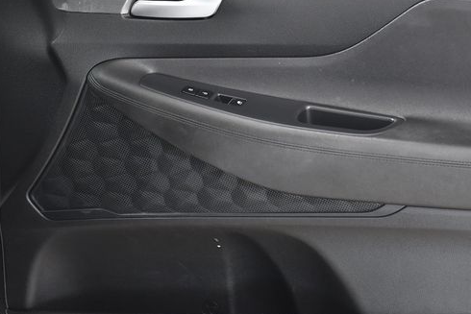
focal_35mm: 94
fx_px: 1230
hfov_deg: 21.6
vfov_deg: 14.5
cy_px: 119
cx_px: 302
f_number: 4.5
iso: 1250
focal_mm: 48
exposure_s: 1/80
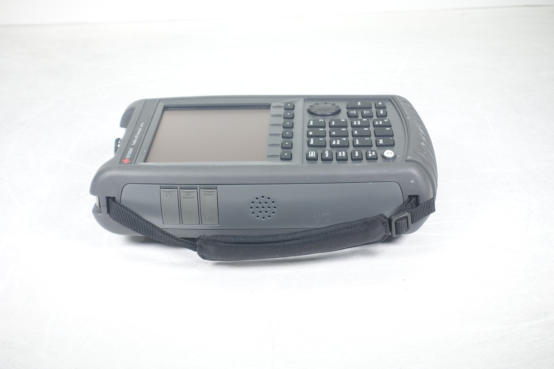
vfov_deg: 19.5
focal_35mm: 70
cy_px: 184
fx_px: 1077
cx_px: 277
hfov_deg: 28.8
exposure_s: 1/100
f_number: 4
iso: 125
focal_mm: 25.7
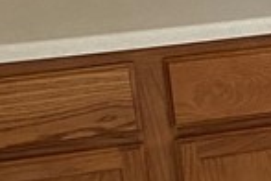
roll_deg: +2.7
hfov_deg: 8.9
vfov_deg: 7.2
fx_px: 1423
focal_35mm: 189
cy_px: -7
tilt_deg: -10.2
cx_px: 811
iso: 250
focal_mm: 4.25
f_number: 1.8
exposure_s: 1/60
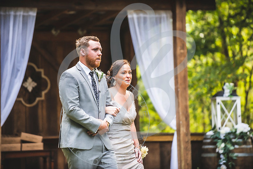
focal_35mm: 200
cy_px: 84
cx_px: 126
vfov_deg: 6.9
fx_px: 1406
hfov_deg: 10.3
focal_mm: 200
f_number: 2.8
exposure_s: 1/500
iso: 500
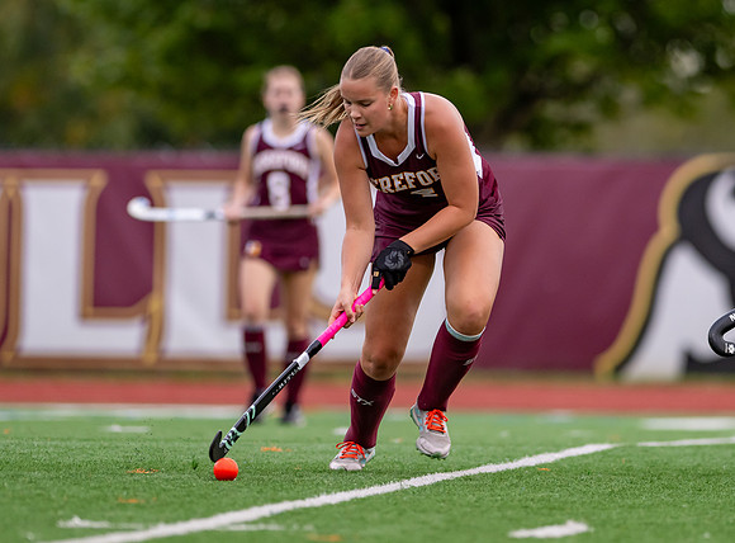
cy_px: 217
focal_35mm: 492
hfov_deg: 4.1
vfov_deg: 3.0
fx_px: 10378
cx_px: 465
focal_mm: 300
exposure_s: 1/1000
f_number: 2.8
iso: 560
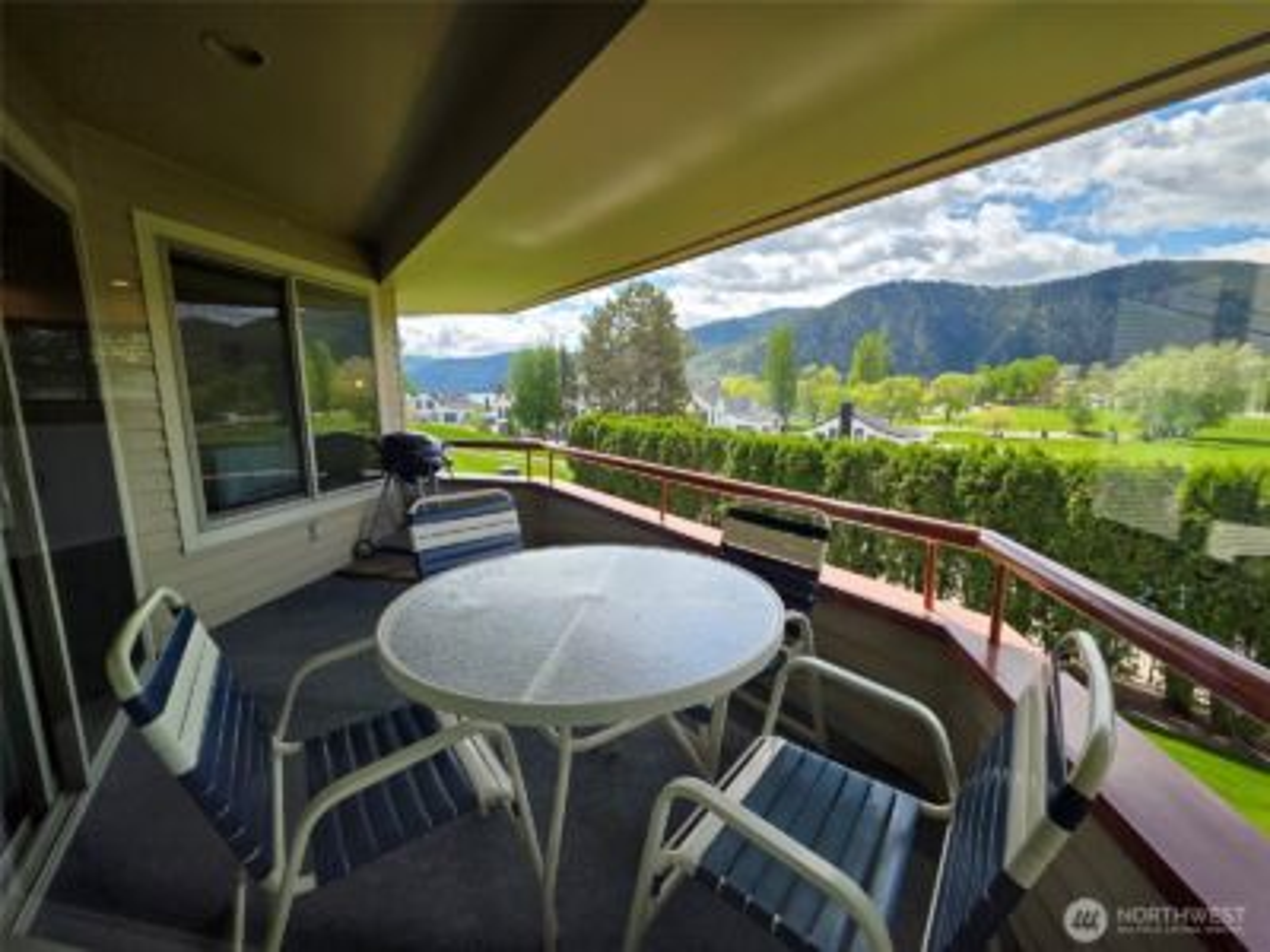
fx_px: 477
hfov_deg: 106.2
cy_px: 476
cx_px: 635
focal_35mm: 13
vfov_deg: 89.9
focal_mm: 2.2
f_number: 1.9
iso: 40
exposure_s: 1/761
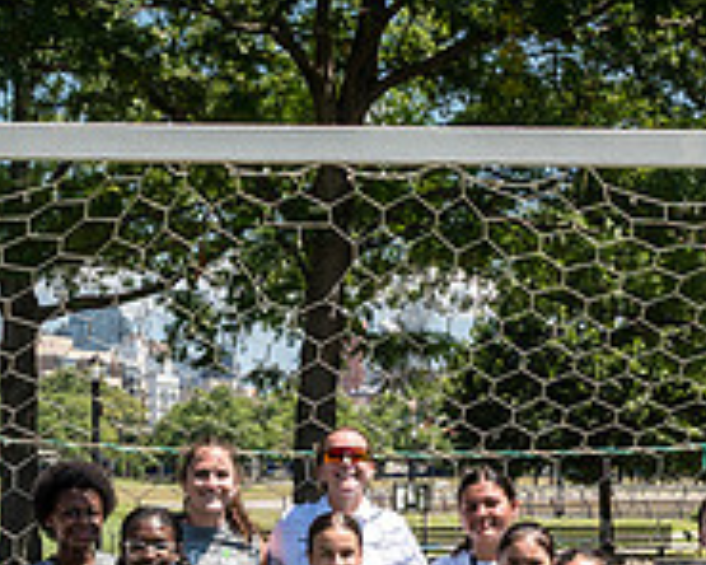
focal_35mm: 128
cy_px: 708
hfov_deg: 15.0
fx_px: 2675
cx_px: 387
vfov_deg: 11.8
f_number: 7.1
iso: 200
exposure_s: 1/500
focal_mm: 32
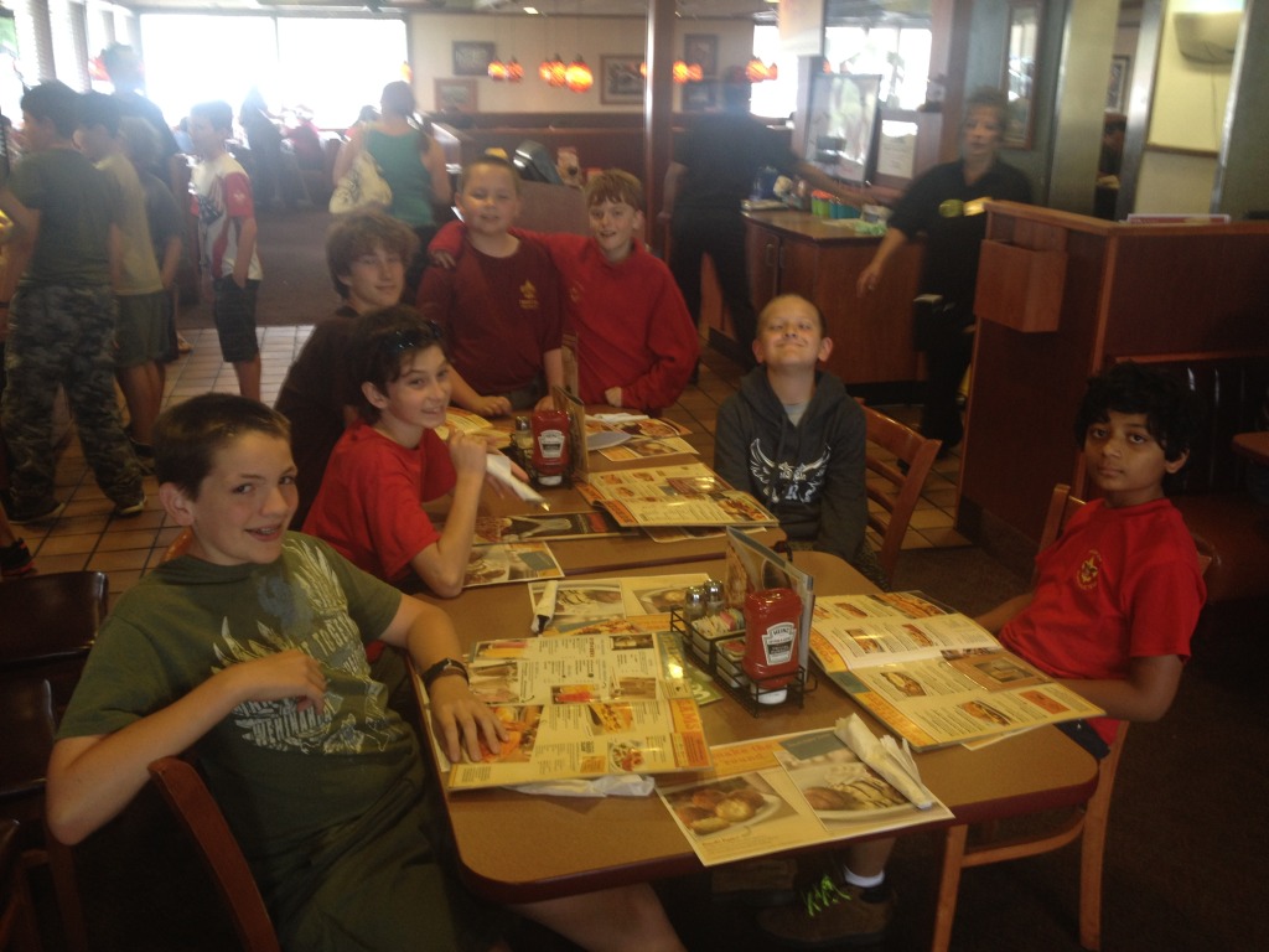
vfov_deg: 40.7
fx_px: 1283
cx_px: 634
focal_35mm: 35
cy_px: 476
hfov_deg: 52.6
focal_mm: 4.28
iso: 80
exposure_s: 1/20
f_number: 2.4
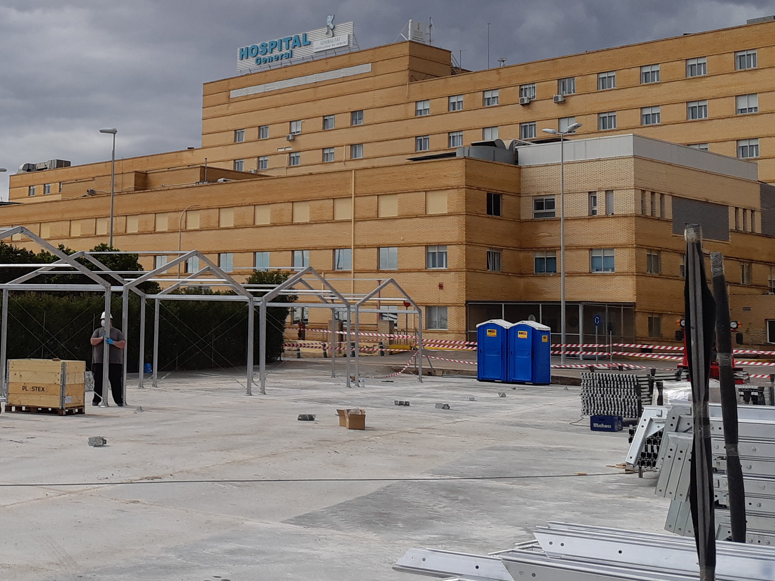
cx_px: 78
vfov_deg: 27.8
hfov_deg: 34.7
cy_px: 190
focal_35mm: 52
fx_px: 1164
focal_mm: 3.93
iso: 40
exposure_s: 1/4525
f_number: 1.7
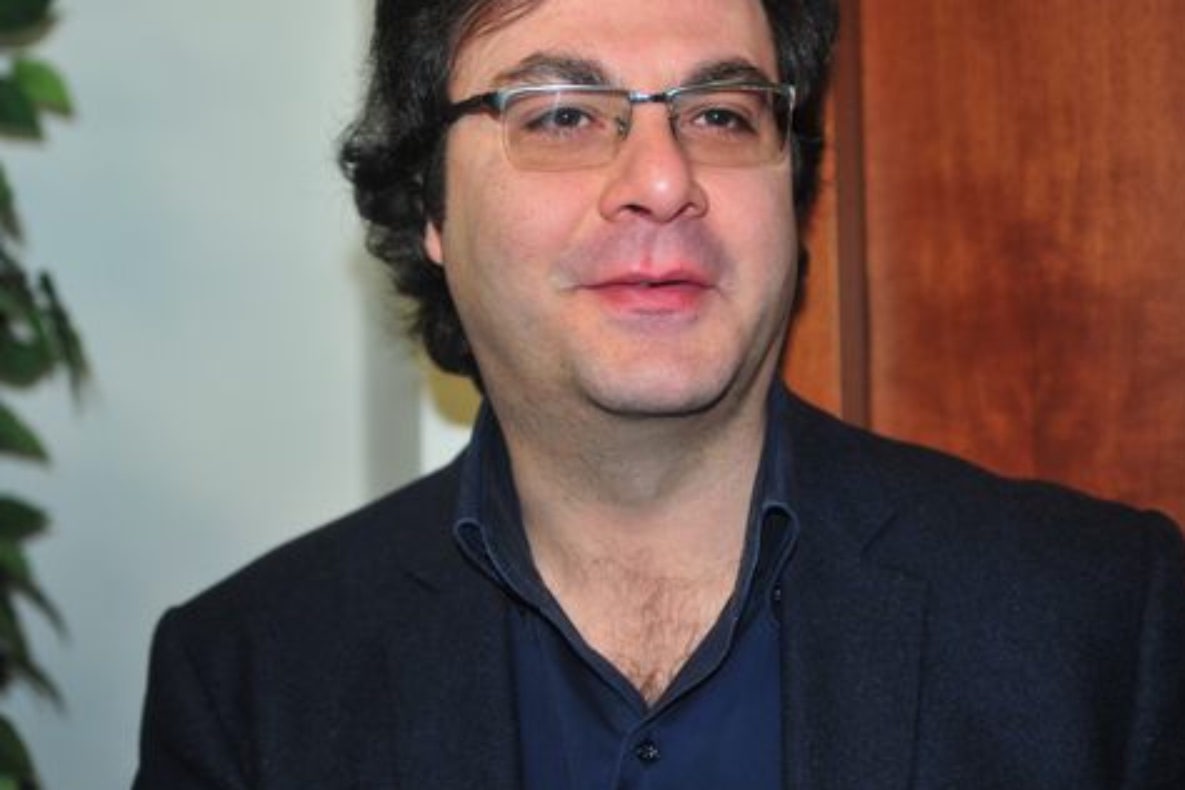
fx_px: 1777
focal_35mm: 54
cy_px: 312
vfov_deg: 25.0
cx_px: 640
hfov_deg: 36.9
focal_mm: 40
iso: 800
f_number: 2.8
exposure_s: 1/160
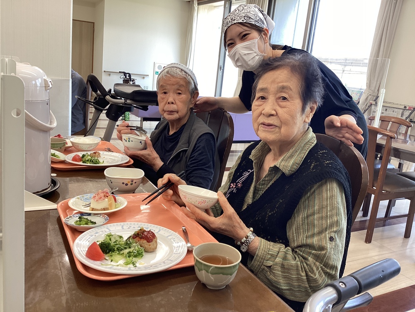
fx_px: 372
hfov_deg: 58.4
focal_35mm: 31
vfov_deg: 45.4
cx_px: 208
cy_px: 156
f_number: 2.4
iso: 50
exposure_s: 1/60
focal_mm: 3.3
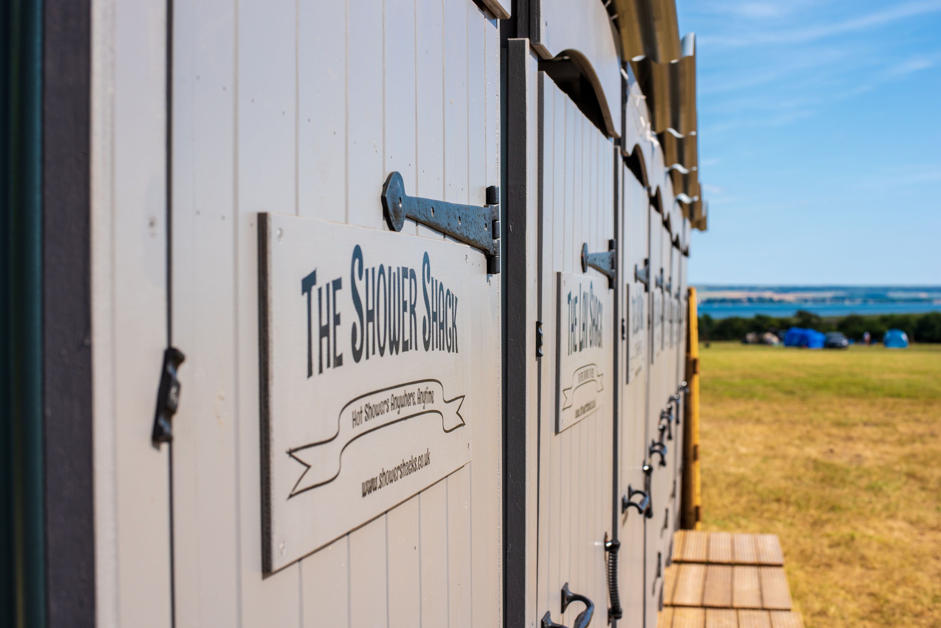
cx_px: 470
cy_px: 314
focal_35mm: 50
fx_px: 1307
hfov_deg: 39.6
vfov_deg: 27.0
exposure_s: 1/400
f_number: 10
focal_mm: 50
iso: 200
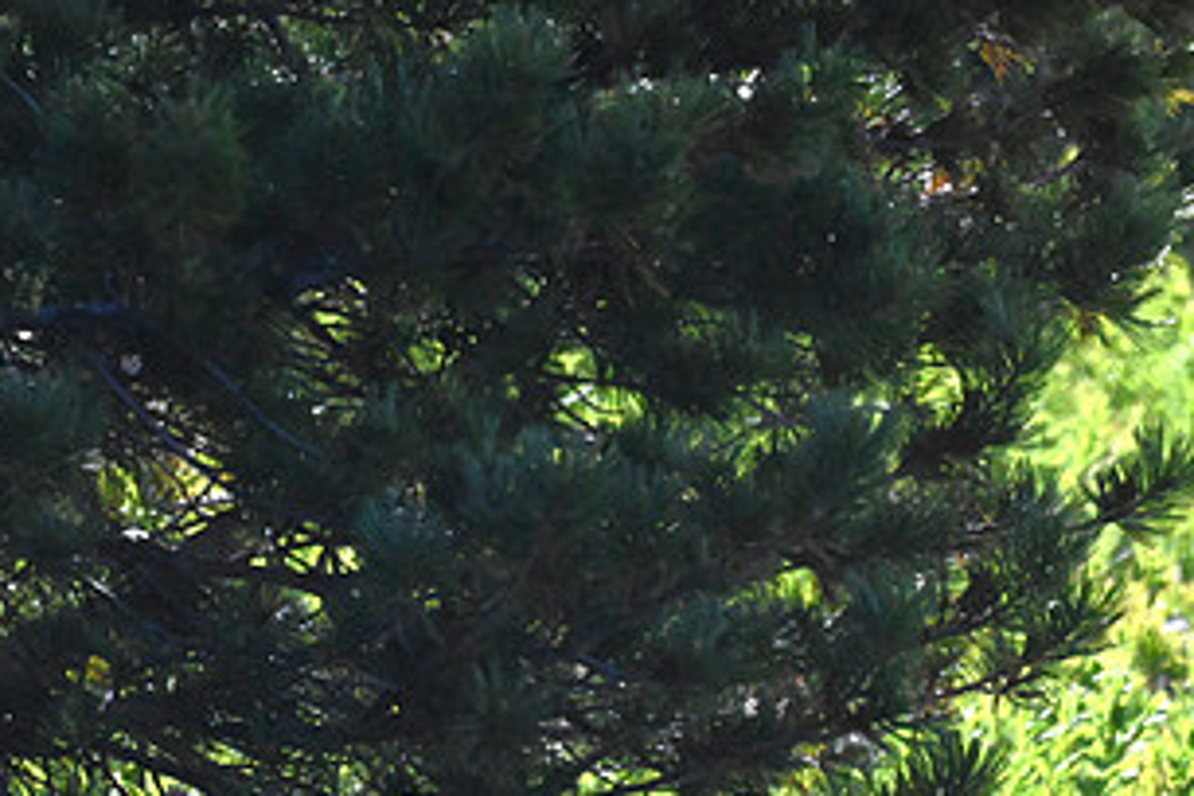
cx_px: 421
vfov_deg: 0.6
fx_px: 75515
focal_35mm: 2277
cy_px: 689
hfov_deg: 0.9
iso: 6400
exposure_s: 1/3200
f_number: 13
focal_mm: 1200
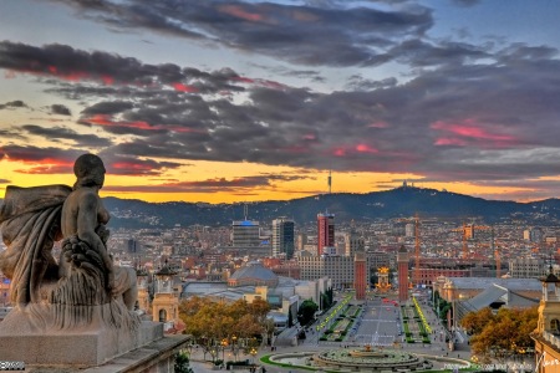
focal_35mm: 48
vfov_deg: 28.1
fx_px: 747
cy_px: 186
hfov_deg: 41.1
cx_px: 280
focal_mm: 32
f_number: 8
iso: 400
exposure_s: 1/30
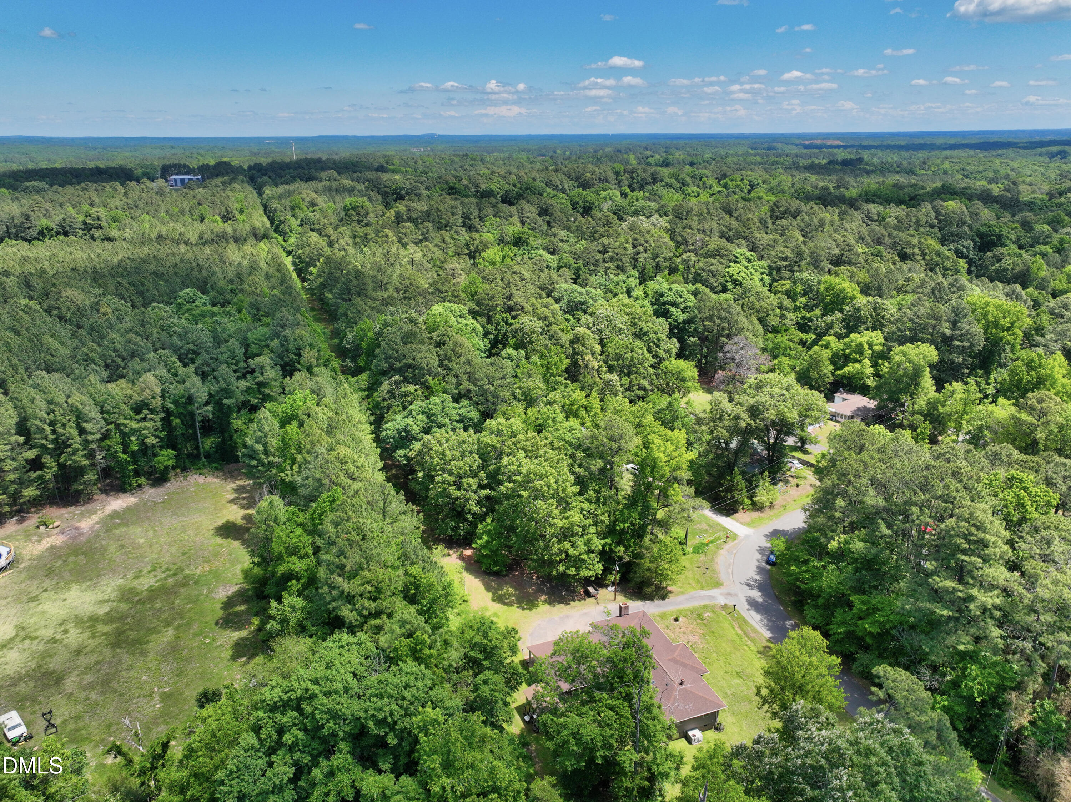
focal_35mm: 24
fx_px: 742
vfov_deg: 56.8
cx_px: 536
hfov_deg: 71.6
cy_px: 401
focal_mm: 12.3
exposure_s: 1/1600
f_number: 2.8
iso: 150
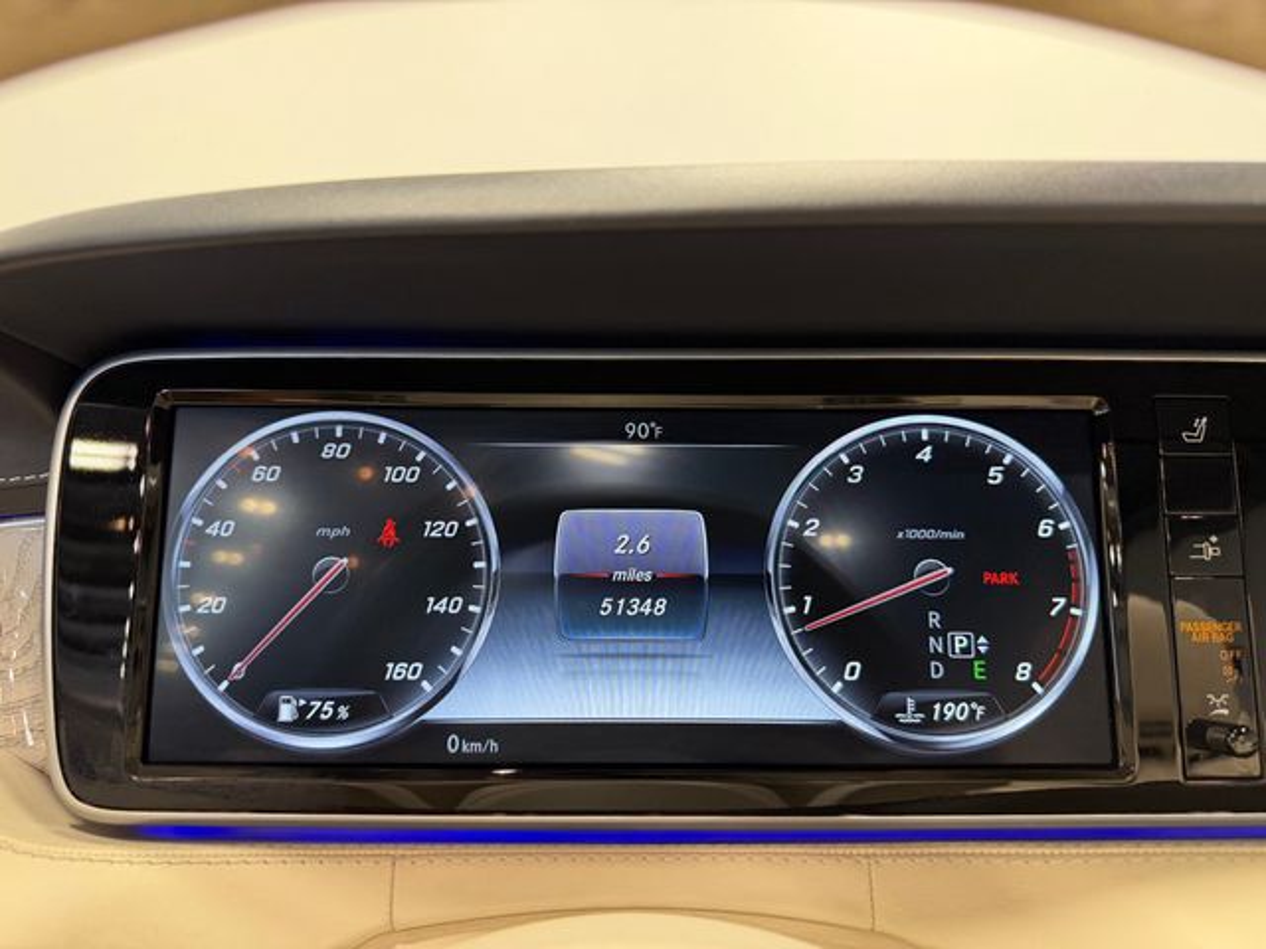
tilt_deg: -6.6
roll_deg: +0.7
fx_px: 878
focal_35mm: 24
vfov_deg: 56.8
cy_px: 474
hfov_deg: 71.6
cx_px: 633
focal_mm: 6.76
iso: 125
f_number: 1.78
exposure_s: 1/120
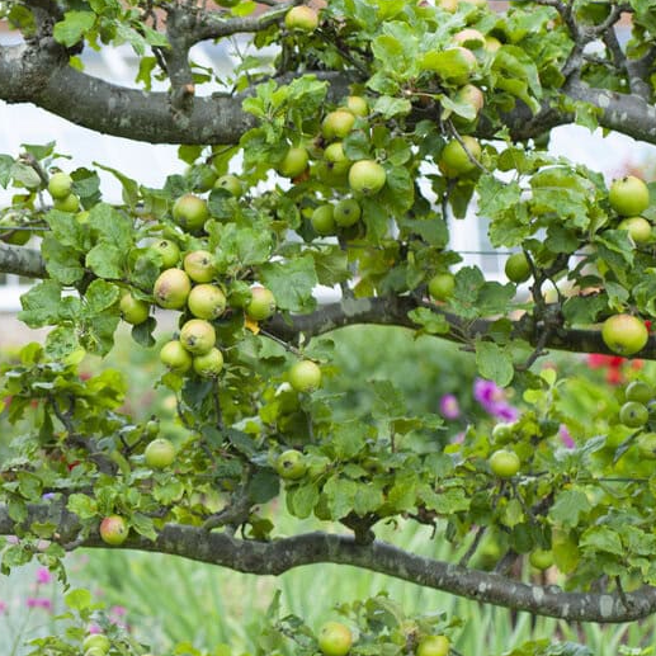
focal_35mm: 103
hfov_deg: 16.4
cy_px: 354
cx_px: -48
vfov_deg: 16.9
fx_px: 2208
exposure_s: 1/1000
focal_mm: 50
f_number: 2.8
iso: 200
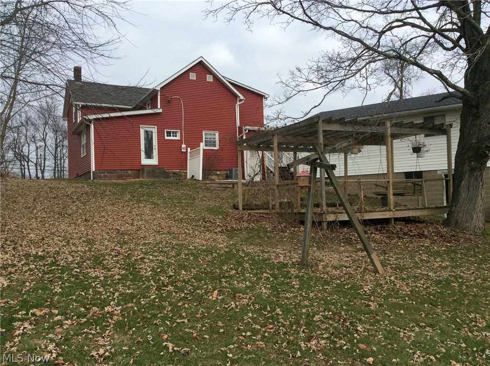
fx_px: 452
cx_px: 245
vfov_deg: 44.0
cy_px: 183
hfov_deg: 56.9
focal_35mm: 32
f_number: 2.4
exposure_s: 1/1121
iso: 32
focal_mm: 3.3
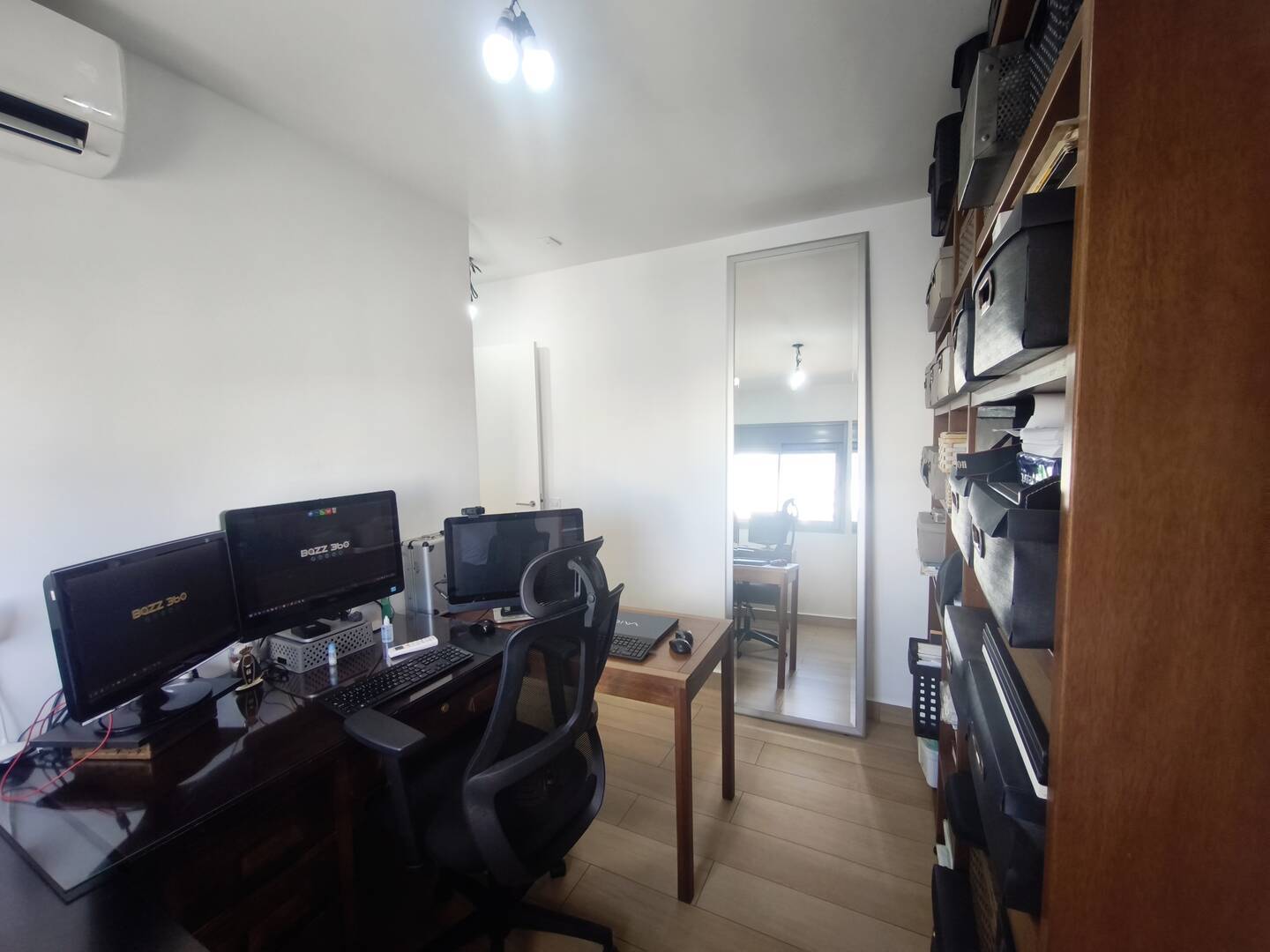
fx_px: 550
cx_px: 635
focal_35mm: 15
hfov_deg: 98.2
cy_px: 476
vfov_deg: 81.7
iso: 80
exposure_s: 1/60
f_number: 2.2
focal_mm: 1.91
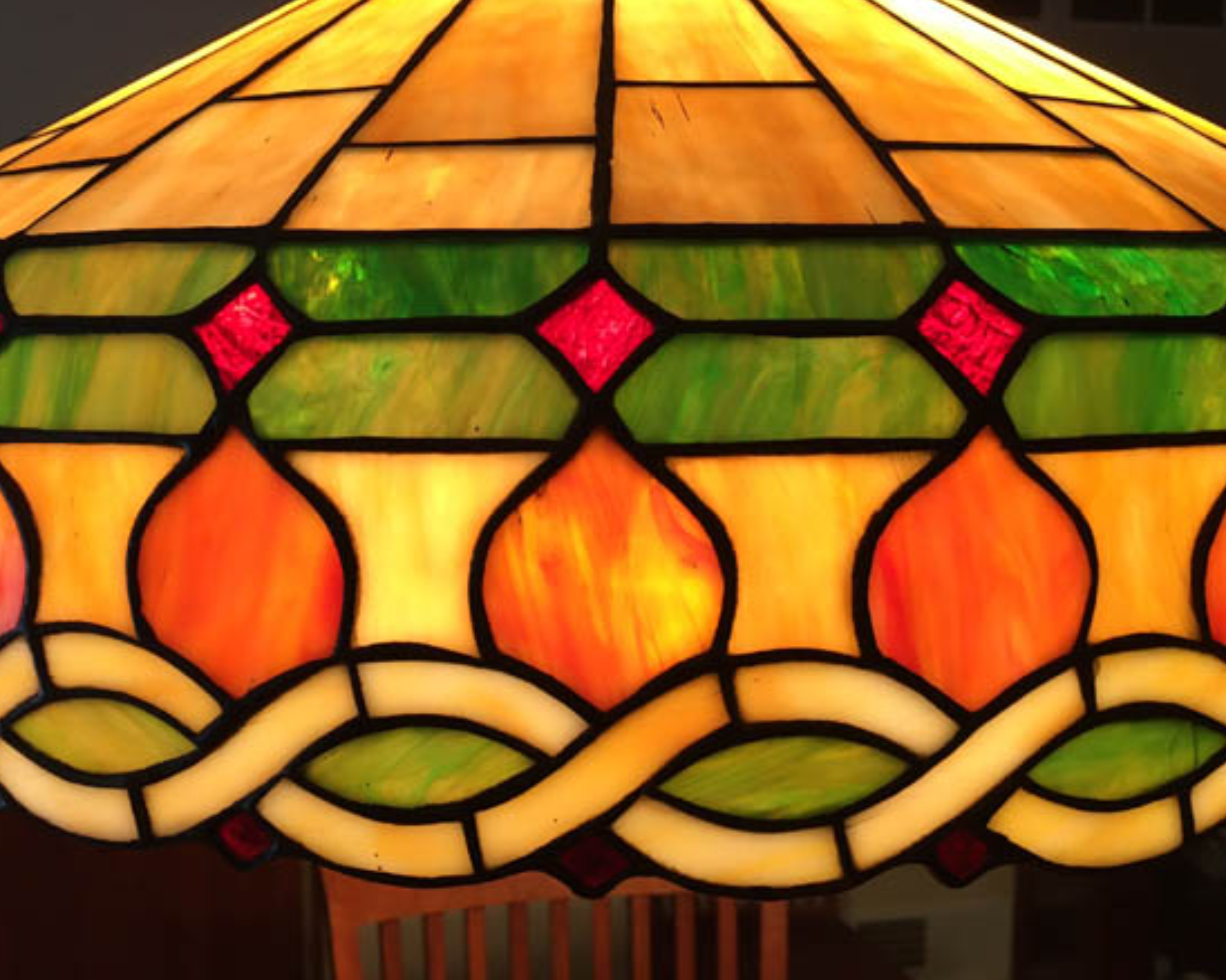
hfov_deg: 57.1
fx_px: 1124
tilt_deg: -7.1
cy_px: 481
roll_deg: +0.7
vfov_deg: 47.1
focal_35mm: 31
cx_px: 566
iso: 80
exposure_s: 1/30
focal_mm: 4.15
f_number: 2.2
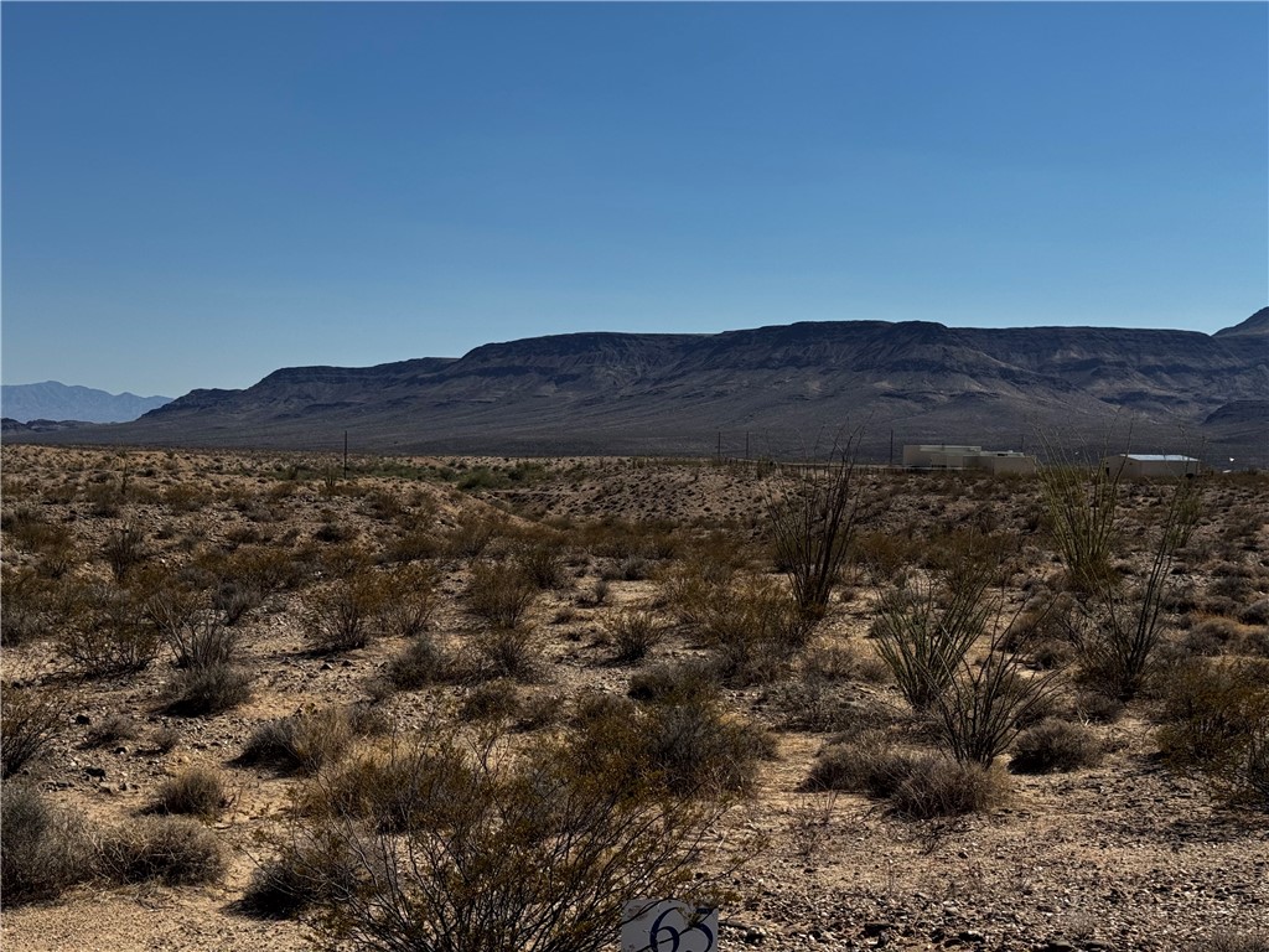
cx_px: 634
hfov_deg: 39.7
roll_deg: -1.8
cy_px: 476
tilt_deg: -2.4
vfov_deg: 30.3
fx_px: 1760
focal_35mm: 48
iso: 80
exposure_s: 1/7937
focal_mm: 6.76
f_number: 1.78
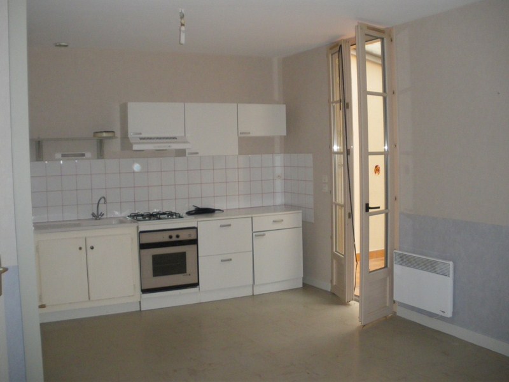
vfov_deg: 39.7
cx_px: 254
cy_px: 191
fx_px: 529
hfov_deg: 51.4
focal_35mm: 36
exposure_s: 1/50
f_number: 3.5
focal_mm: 6.3
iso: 400
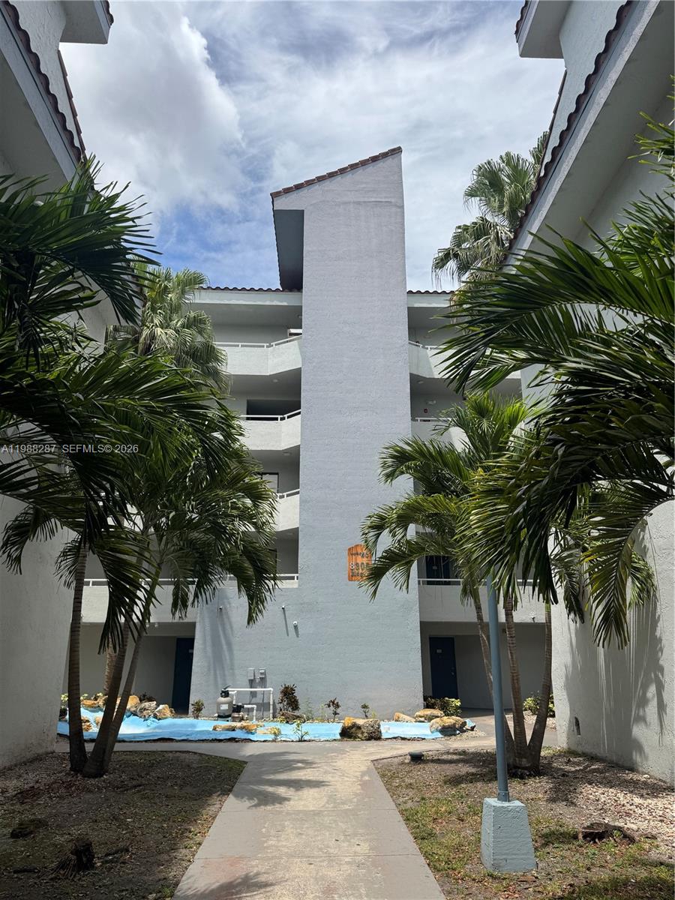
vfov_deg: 71.6
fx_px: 624
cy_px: 450
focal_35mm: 24
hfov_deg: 56.8
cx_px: 338
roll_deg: +0.3
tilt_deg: +18.2
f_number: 1.78
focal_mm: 6.76
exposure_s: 1/4049
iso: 80
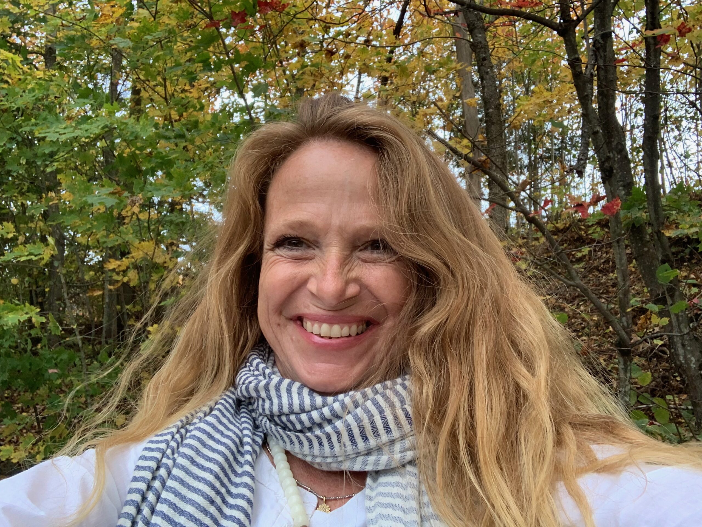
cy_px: 264
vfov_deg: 44.2
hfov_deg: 56.8
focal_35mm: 32
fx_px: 649
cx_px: 351
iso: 64
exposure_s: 1/121
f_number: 2.2
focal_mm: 2.87
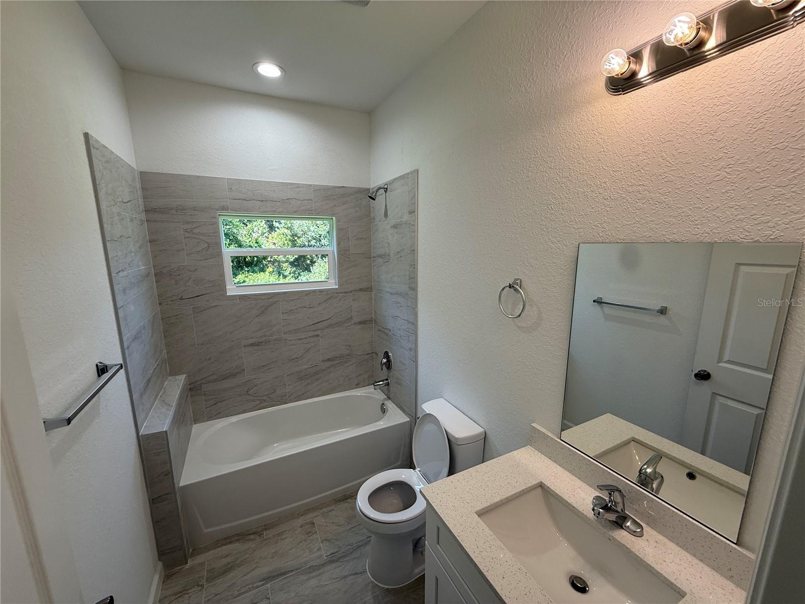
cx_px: 402
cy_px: 302
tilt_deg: -10.4
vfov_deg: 85.7
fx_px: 326
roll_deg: -0.3
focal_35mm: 14
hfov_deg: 102.1
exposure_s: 1/120
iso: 80
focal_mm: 2.22
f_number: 2.2
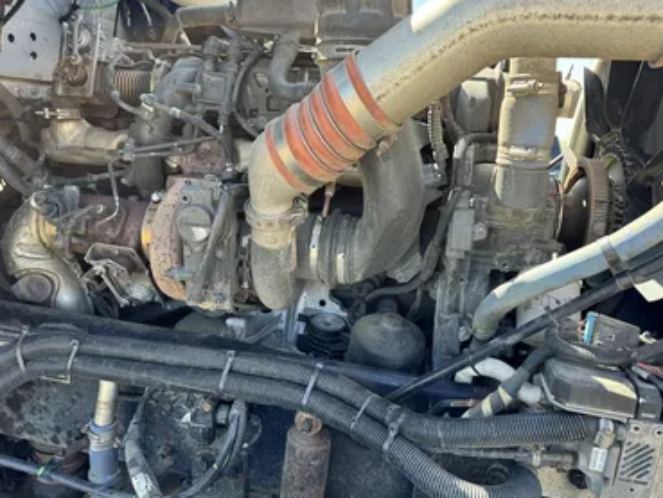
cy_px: 252
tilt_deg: -11.9
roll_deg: -6.2
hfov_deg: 67.3
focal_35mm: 26
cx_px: 343
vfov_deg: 53.1
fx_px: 498
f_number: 1.78
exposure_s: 1/270
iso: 80
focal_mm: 6.76
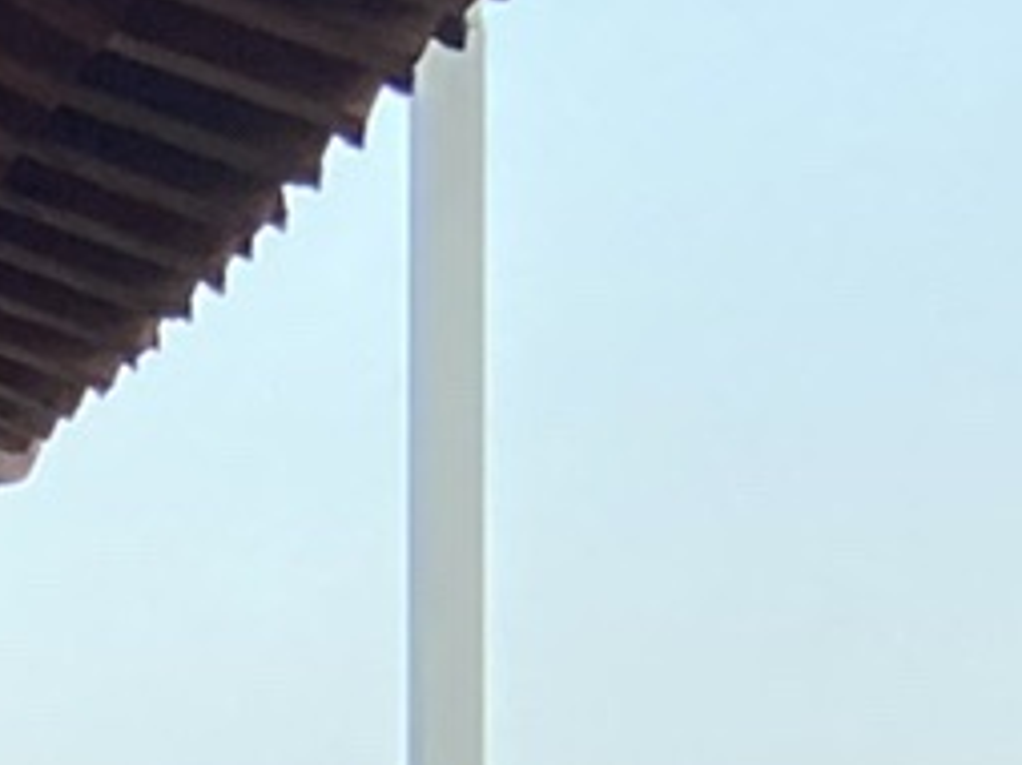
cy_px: 1397
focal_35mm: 205
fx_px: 6047
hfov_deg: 8.1
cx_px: -2193
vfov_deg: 7.0
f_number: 1.8
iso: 125
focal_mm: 4.25
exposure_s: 1/120
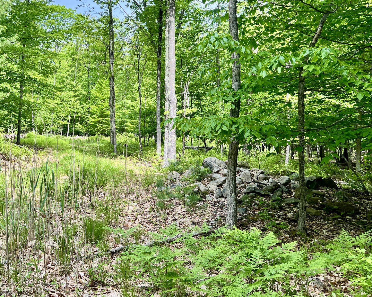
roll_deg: +0.1
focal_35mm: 40
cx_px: 102
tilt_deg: +8.6
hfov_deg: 44.5
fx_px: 440
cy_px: 82
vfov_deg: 36.6
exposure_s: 1/769
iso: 50
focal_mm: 5.7
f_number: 1.5
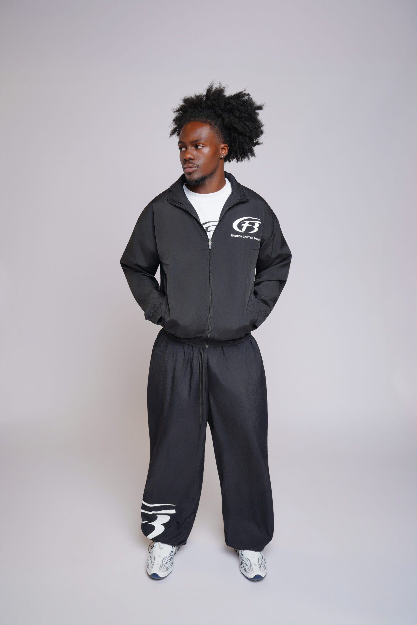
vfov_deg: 57.2
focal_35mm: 33
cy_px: 312
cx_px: 208
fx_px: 573
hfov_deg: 40.0
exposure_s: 1/125
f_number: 5.6
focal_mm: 33
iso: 125
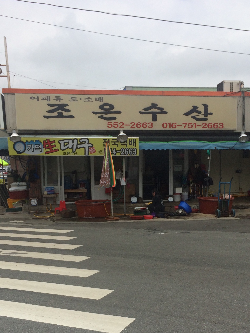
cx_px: 125
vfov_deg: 61.7
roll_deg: +2.8
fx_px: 279
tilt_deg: -9.5
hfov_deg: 48.2
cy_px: 166
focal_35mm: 29
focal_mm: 4.15
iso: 32
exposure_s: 1/3425
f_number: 2.2
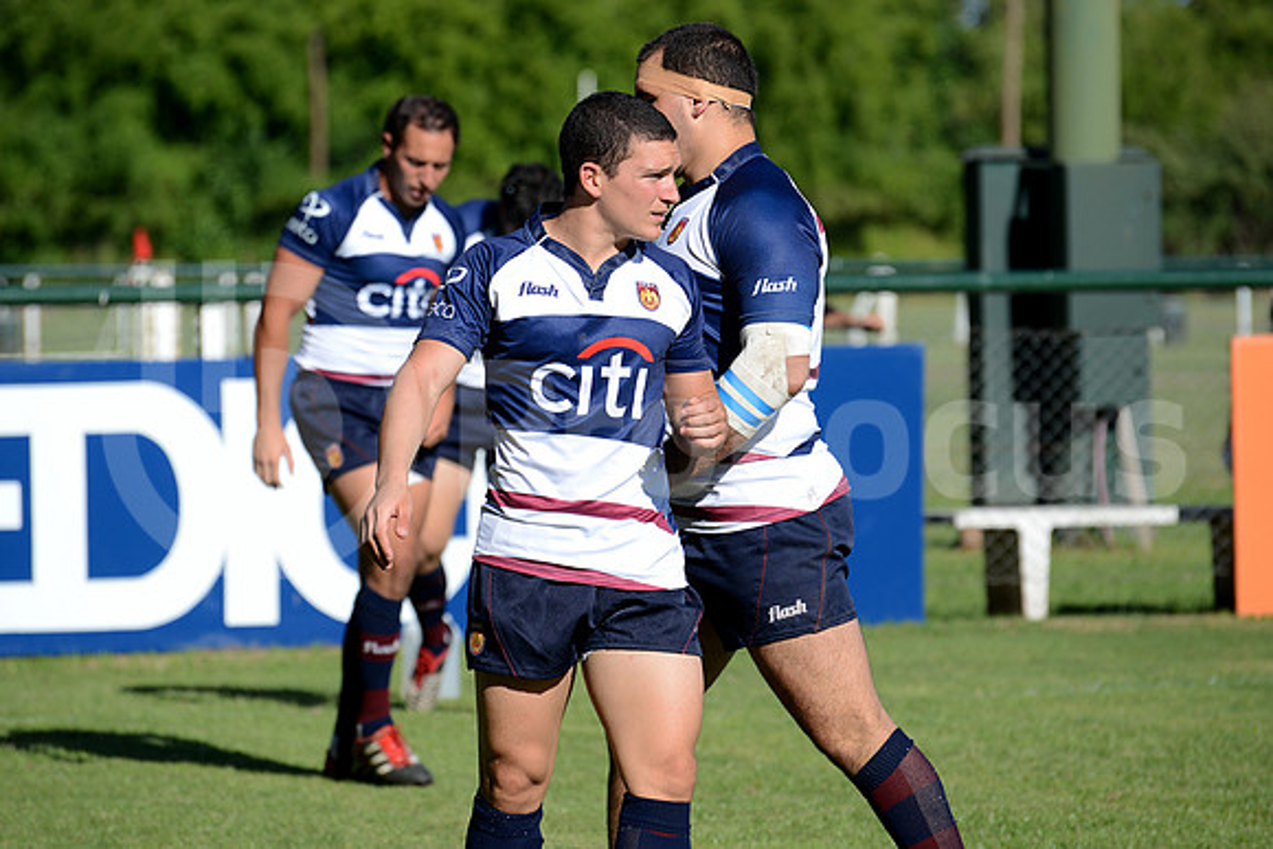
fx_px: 7074
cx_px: 636
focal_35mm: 200
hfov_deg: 10.3
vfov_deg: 6.9
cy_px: 424
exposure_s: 1/1600
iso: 320
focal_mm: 200
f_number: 5.3
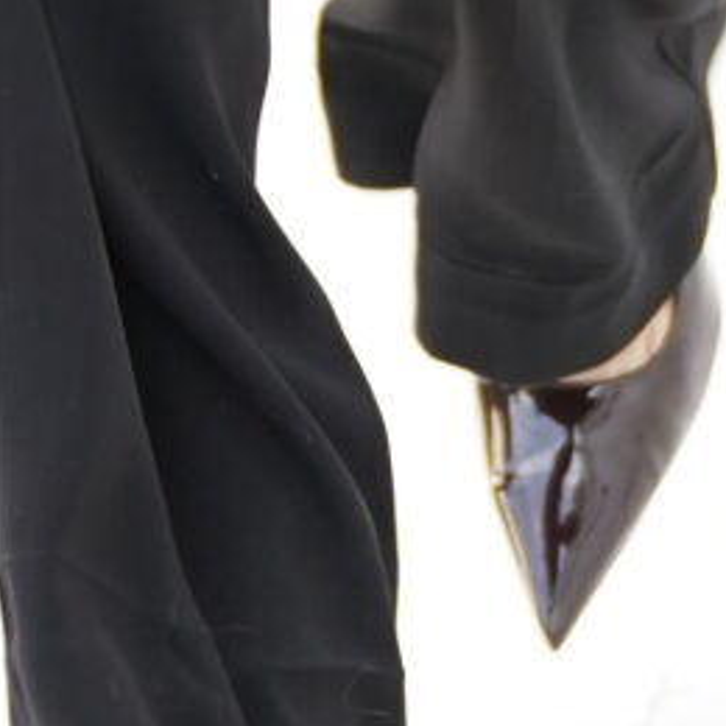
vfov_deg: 1.4
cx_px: 54
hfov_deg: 1.4
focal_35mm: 1230
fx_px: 29186
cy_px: -1393
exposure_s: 1/250
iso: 250
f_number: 2.8
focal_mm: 147
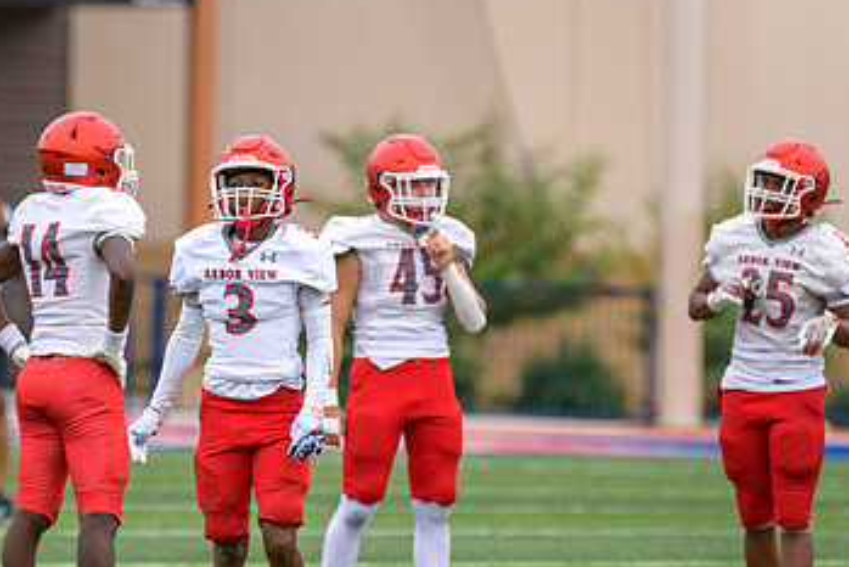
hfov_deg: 4.1
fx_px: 11772
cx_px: 265
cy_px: 400
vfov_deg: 2.8
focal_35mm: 499
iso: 500
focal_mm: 300
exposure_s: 1/800
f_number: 3.5
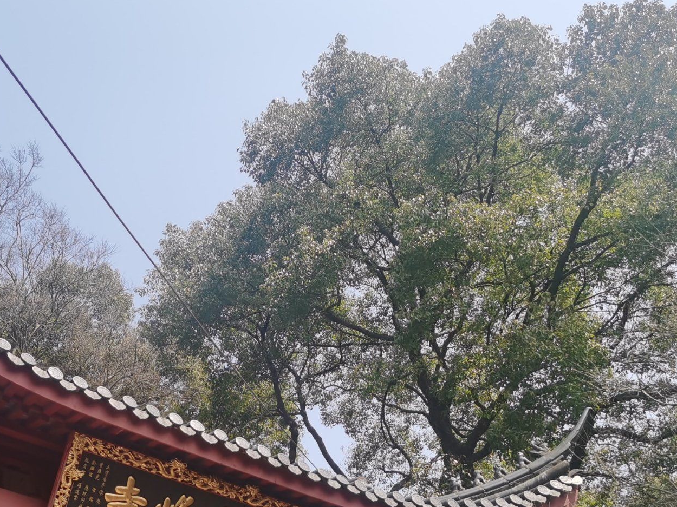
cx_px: 169
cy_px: 438
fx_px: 1154
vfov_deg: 24.2
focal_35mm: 59
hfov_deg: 32.1
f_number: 1.8
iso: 50
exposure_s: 1/2000
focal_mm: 5.58
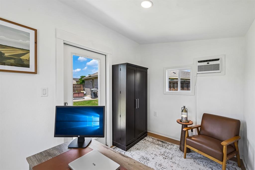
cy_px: 85
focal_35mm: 16
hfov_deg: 98.6
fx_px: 110
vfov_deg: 75.5
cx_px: 128
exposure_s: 1/160
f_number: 8
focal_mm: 15.5
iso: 400
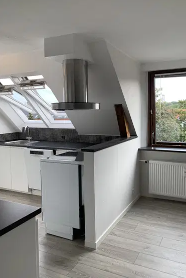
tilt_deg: -0.8
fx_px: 217
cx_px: 107
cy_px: 134
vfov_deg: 65.4
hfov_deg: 46.3
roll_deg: +1.2
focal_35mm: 28
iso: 25
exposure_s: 1/108
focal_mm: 4.25
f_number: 1.8
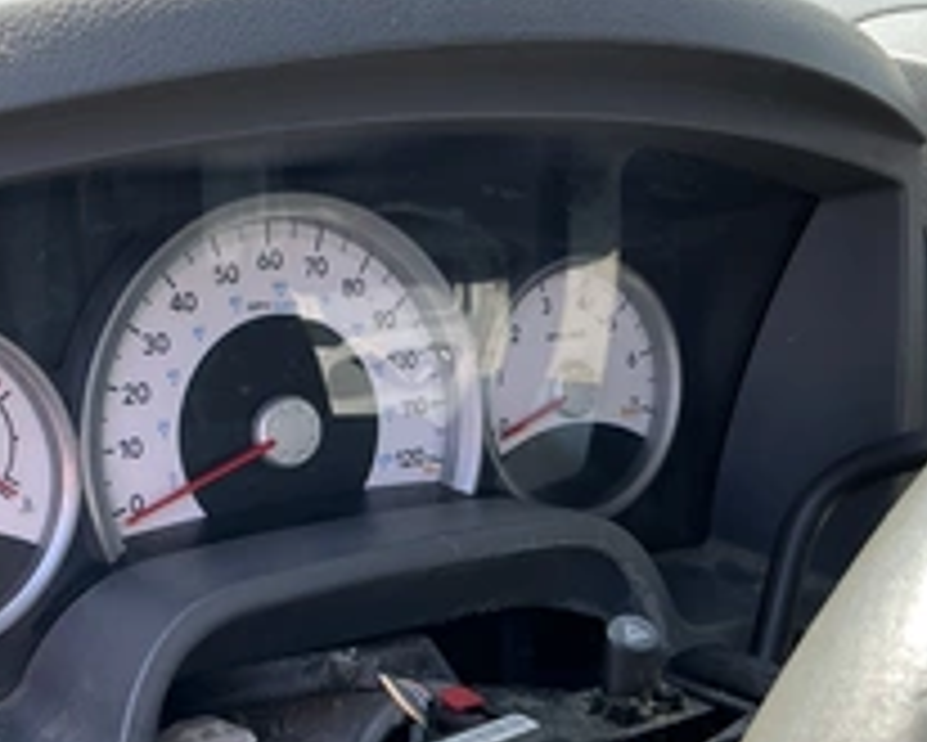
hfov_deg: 35.1
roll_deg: -7.5
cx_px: 320
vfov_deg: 28.6
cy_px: 445
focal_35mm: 53
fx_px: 1455
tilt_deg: -26.8
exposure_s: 1/122
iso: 20
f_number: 1.8
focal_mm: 3
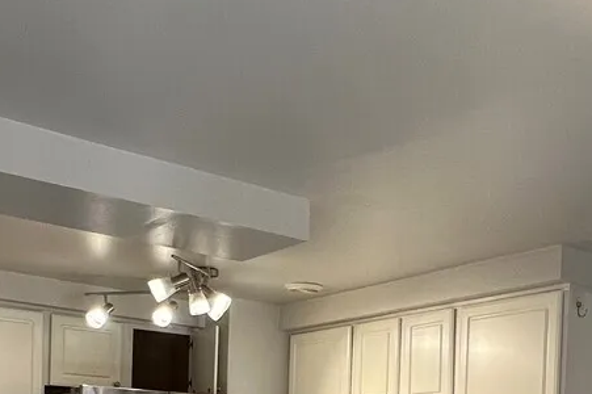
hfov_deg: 41.1
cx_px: 333
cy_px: 486
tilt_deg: -1.5
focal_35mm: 48
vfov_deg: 25.0
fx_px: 789
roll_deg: -2.2
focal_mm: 1.57
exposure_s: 1/120
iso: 160
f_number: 1.8
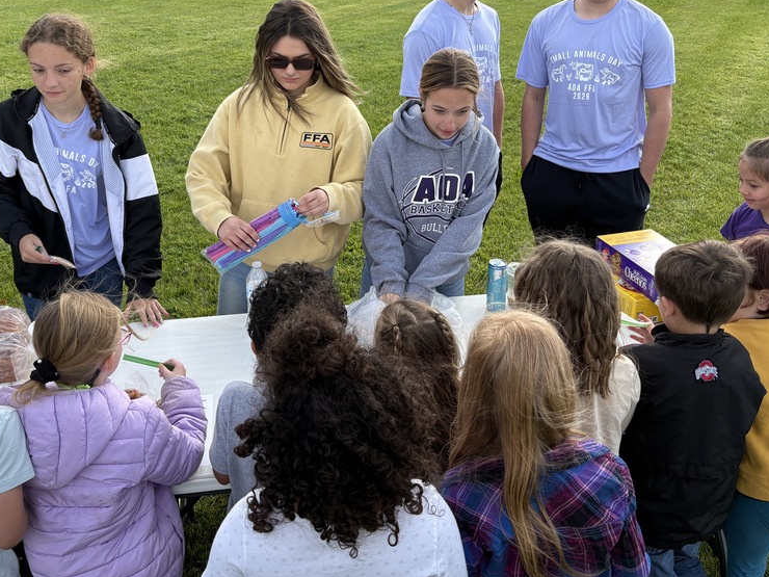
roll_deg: -0.9
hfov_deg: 51.3
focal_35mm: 36
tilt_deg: -20.2
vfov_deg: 39.2
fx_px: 800
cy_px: 196
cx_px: 366
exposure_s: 1/673
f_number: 1.6
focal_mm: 5.96
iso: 50
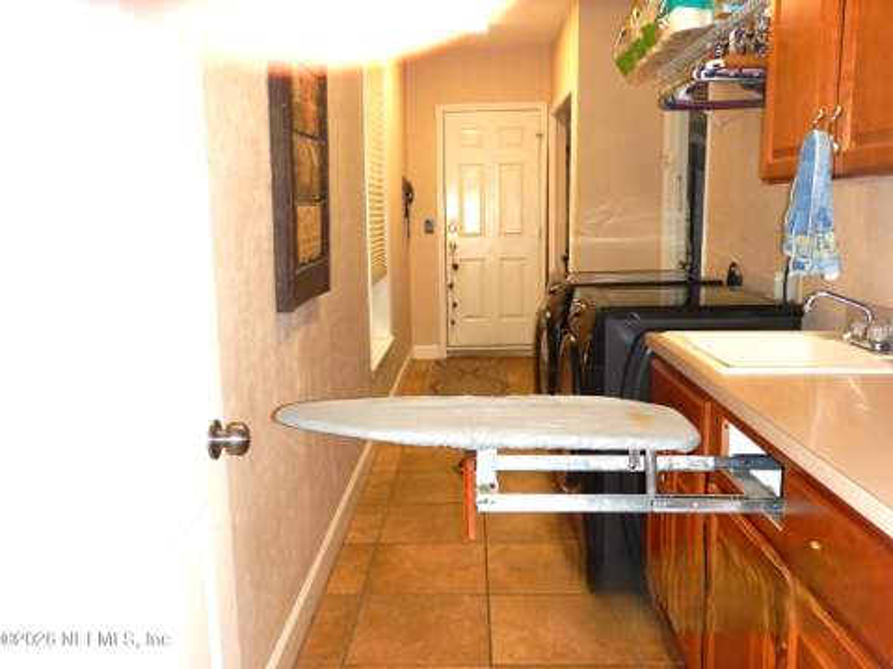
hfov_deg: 58.4
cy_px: 334
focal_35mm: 31
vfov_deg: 45.4
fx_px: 800
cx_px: 446
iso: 200
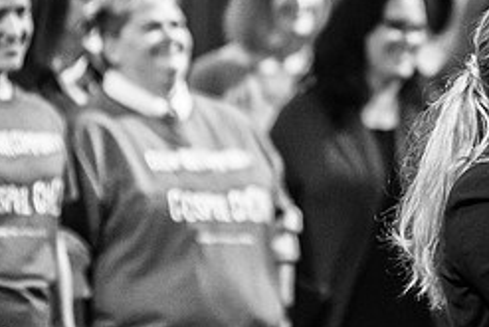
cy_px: 132
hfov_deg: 4.4
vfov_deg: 2.9
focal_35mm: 470
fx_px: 6388
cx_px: 386
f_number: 2.8
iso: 6400
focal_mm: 200
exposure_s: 1/200
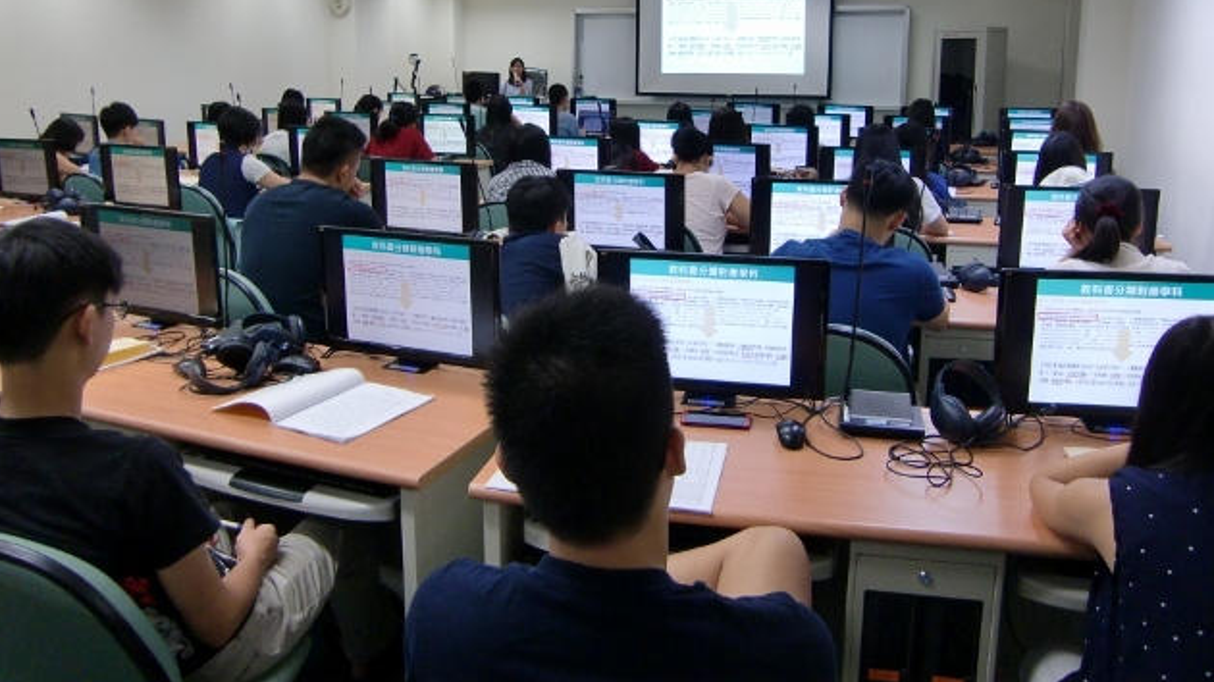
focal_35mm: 31
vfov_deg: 37.4
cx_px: 601
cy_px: 237
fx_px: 998
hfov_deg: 62.6
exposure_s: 1/60
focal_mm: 4.9
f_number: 2.6
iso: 160
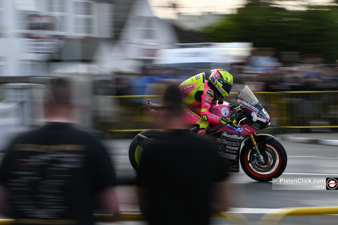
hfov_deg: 19.5
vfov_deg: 13.0
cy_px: 112
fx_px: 986
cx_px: 169
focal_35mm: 105
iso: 110
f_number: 8
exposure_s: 1/80
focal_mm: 70
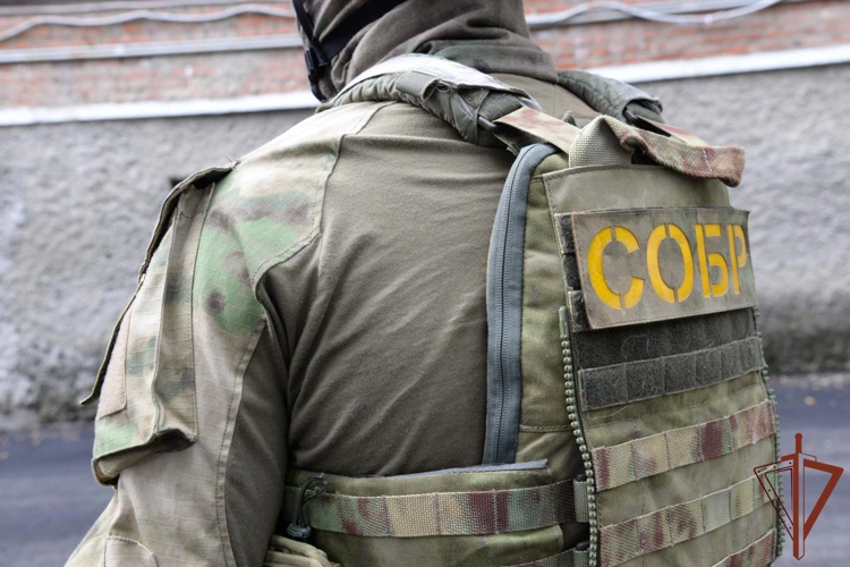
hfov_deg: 44.5
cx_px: 425
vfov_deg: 30.5
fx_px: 1039
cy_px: 284
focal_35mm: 44
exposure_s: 1/80
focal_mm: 44
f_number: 7.1
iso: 320
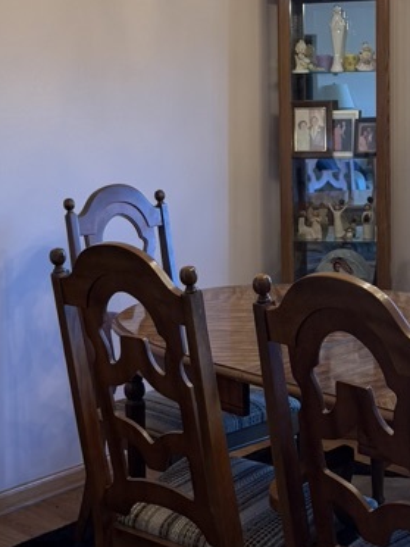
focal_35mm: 66
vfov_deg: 29.3
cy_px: 212
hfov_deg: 22.3
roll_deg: -0.2
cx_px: 207
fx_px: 1042
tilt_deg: -5.9
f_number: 1.78
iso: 200
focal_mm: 6.76
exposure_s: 1/120
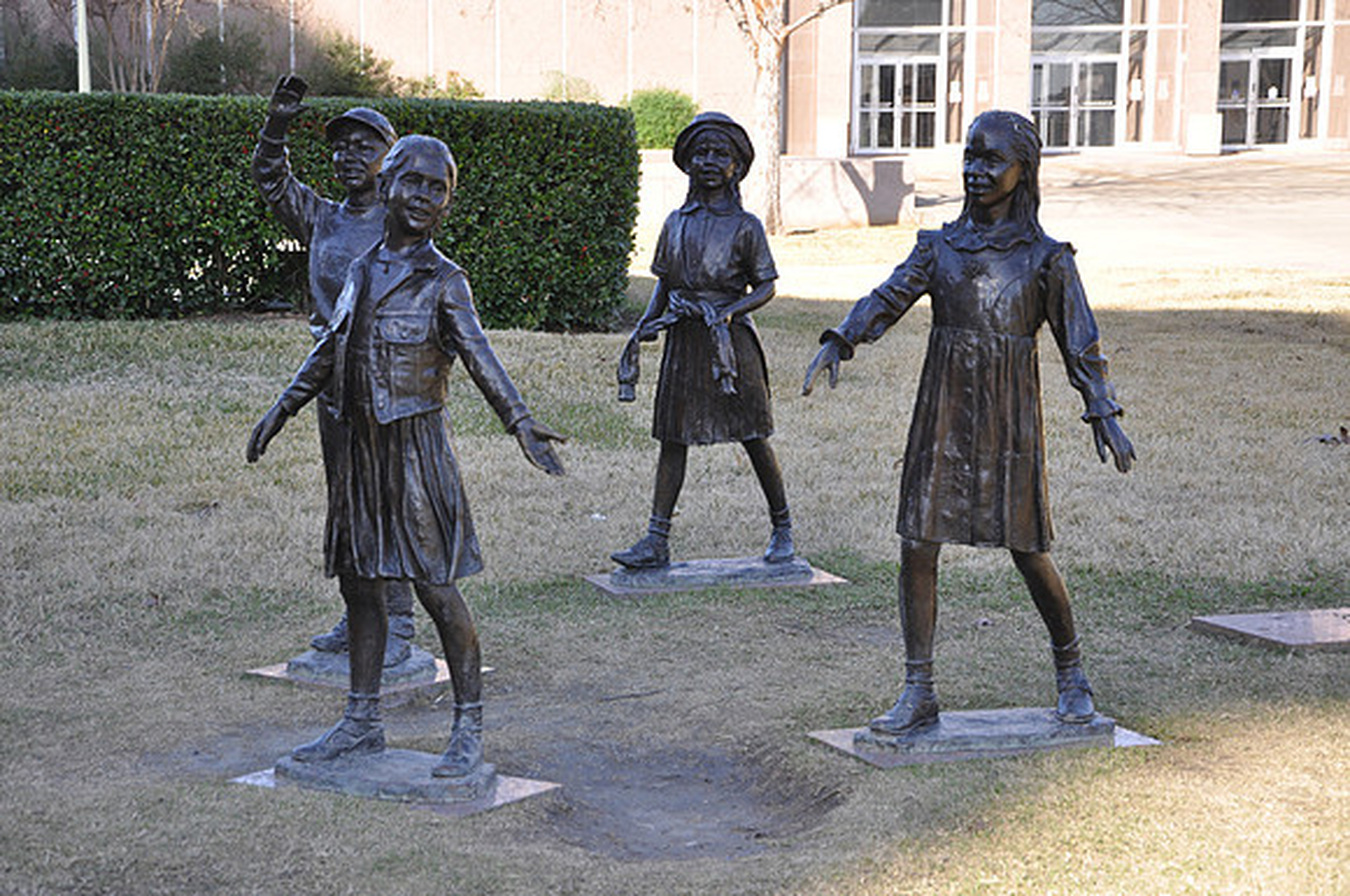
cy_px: 448
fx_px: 2921
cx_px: 675
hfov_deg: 26.0
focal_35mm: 78
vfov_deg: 17.4
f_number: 7.1
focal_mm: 52
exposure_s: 1/50
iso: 200
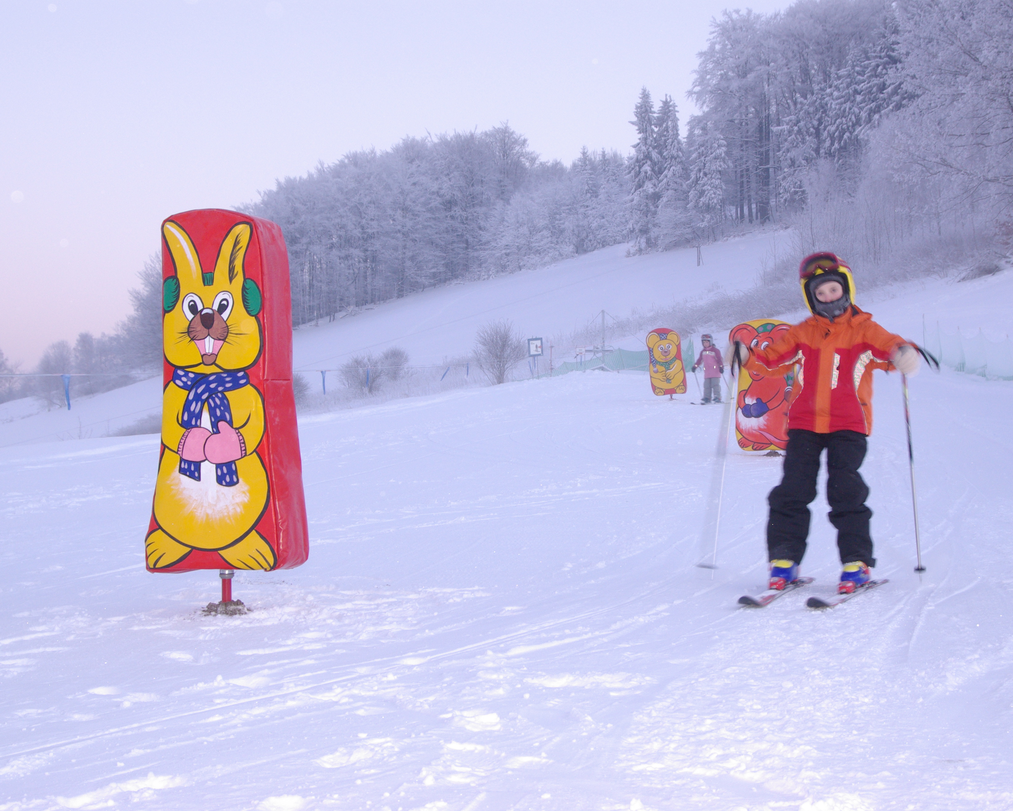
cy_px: 407
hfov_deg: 32.5
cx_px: 559
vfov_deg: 26.2
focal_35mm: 58
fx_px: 1739
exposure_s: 1/30
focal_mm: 34
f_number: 6.7
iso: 400
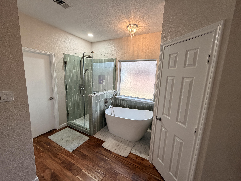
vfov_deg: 85.7
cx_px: 120
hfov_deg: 102.1
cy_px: 90
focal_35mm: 14
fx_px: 97
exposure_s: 1/120
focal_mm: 2.22
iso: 320
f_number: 2.2
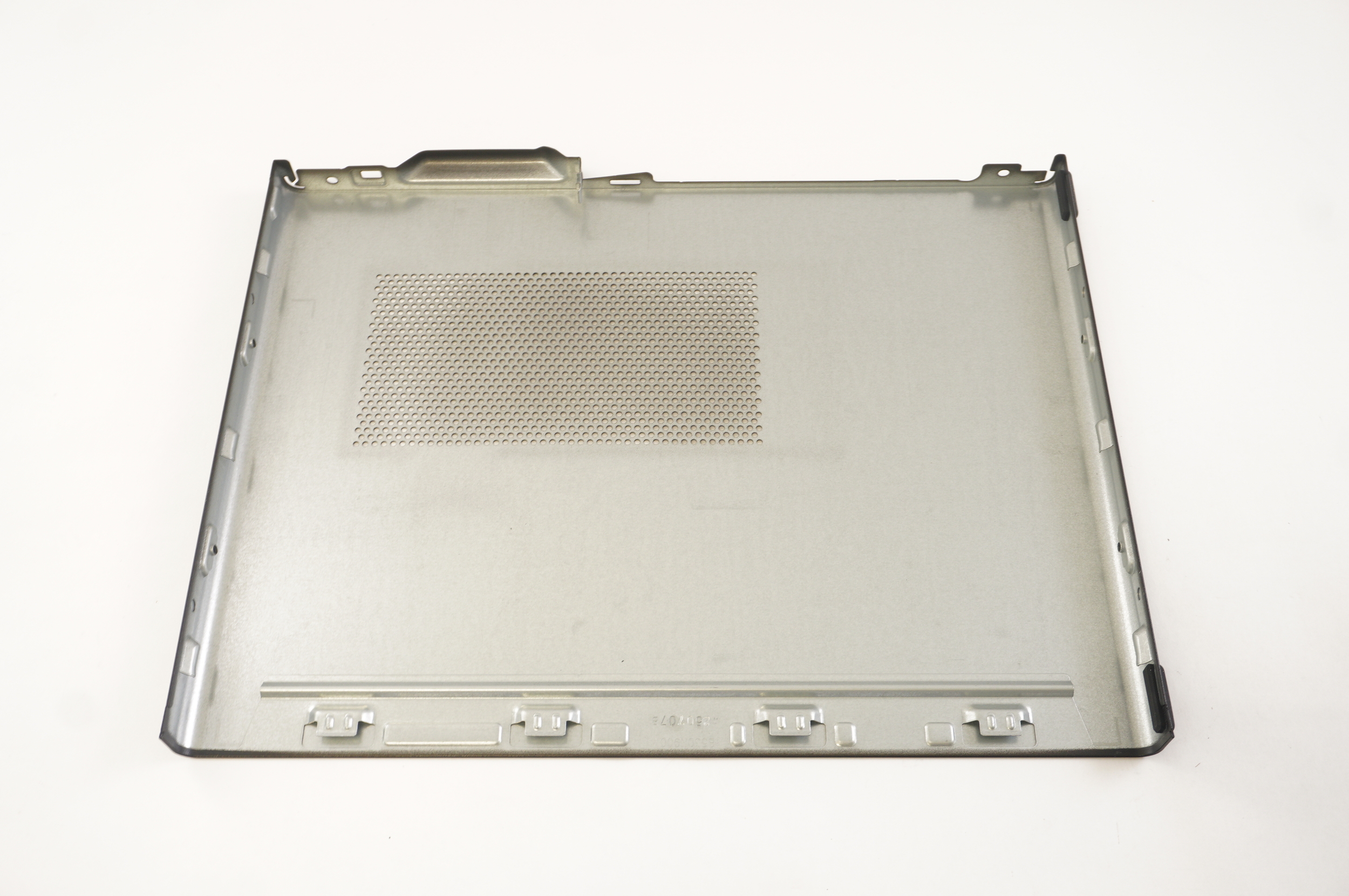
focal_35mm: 36
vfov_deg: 36.8
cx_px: 674
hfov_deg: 53.2
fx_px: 1348
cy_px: 448
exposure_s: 1/13
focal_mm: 24
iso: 400
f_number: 5.6
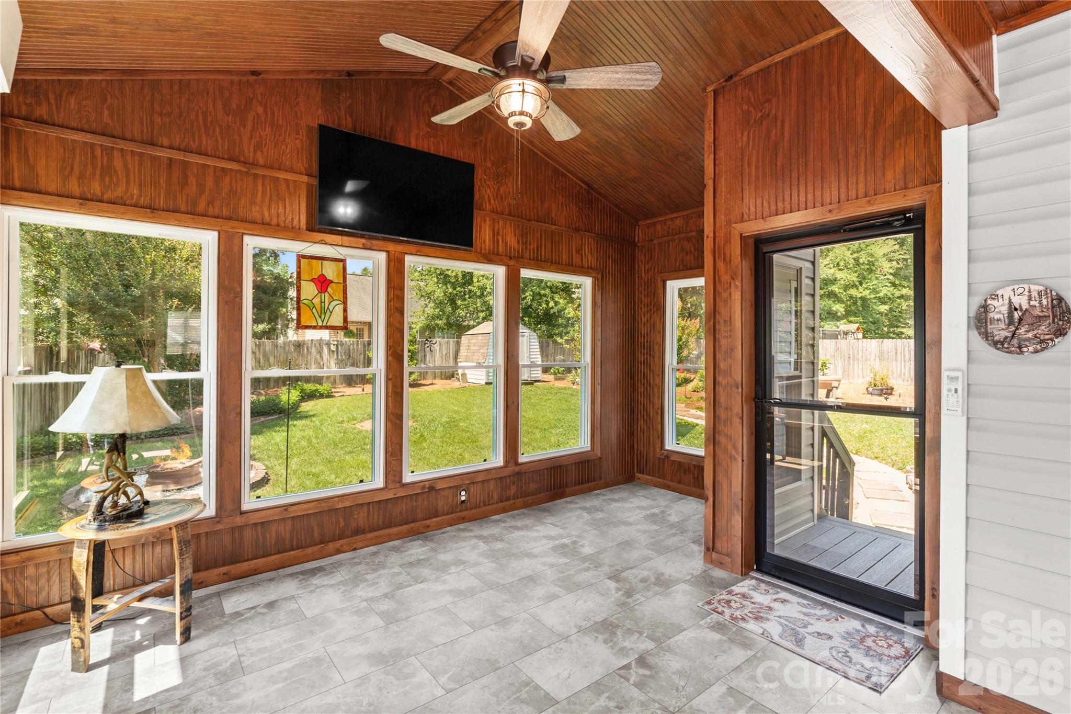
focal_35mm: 16
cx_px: 536
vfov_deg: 73.7
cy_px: 357
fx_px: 476
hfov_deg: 96.7
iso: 100
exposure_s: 1/4
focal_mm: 16
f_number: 8
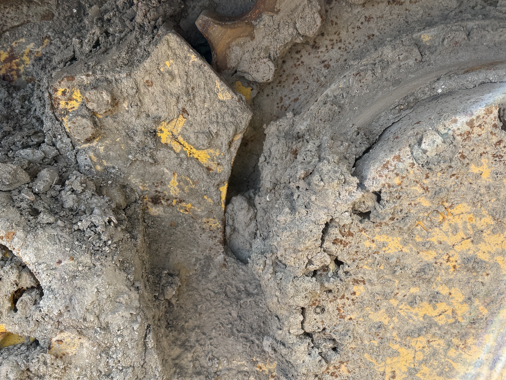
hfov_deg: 43.3
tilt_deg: -23.0
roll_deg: +0.0
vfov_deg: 33.5
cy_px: 227
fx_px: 629
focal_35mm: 43
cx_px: 335
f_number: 1.78
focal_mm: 6.76
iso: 80
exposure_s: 1/757
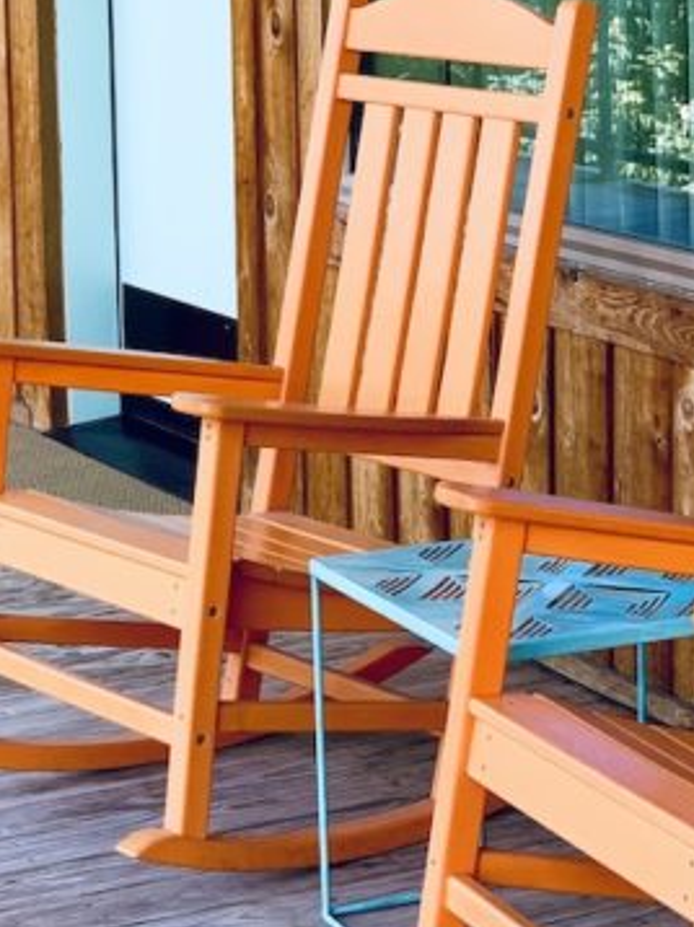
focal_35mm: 124
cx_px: 368
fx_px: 3319
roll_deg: +1.1
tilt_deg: -8.3
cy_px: 254
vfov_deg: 15.8
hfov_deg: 11.9
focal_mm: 6
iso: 25
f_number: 2.4
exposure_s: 1/122
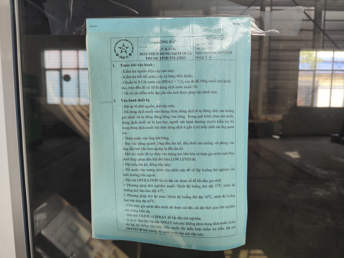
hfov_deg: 73.9
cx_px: 172
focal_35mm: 23
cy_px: 129
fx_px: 229
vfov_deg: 58.9
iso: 50
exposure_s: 1/110
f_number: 1.65
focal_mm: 6.14
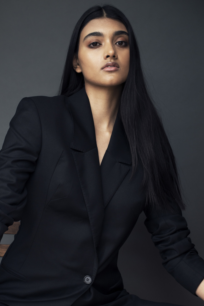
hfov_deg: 21.2
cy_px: 195
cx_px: 75
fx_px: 543
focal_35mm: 64
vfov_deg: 31.2
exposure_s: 1/250
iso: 1000
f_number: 3.5
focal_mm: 50
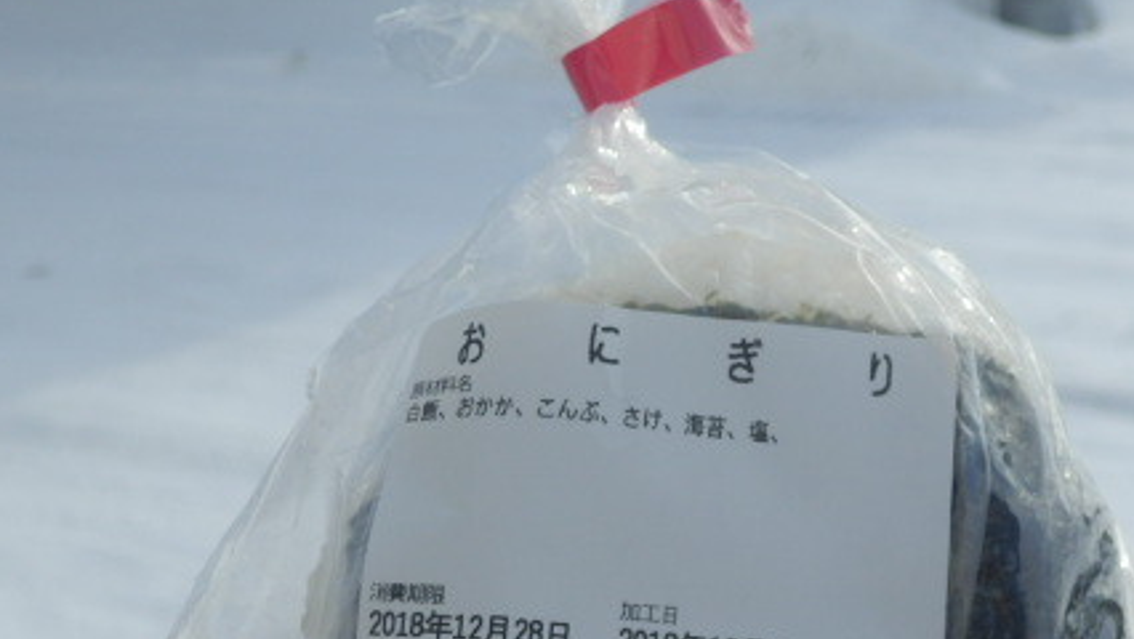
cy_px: 580
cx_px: 735
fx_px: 2166
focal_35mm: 72
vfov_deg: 16.5
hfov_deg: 29.2
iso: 80
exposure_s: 1/640
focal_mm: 7.9
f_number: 4.2
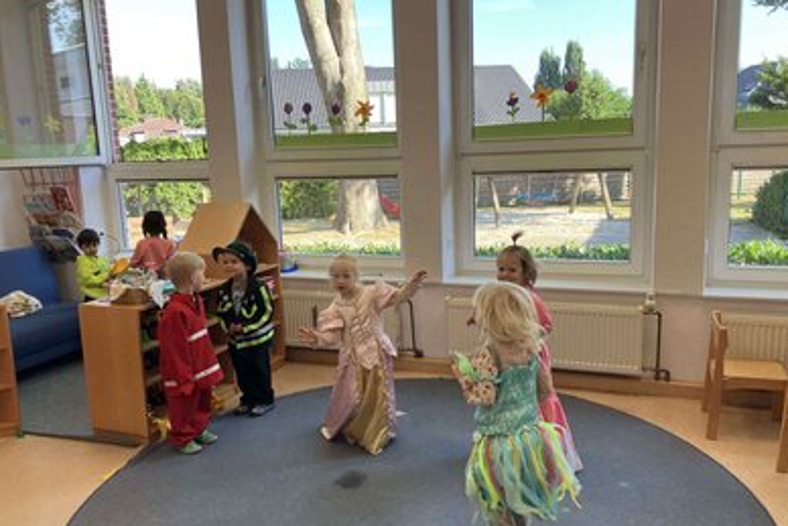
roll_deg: +1.7
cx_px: 396
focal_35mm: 30
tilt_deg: -9.4
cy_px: 268
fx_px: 657
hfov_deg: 61.9
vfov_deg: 43.6
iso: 25
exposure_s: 1/100
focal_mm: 3.99
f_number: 1.8
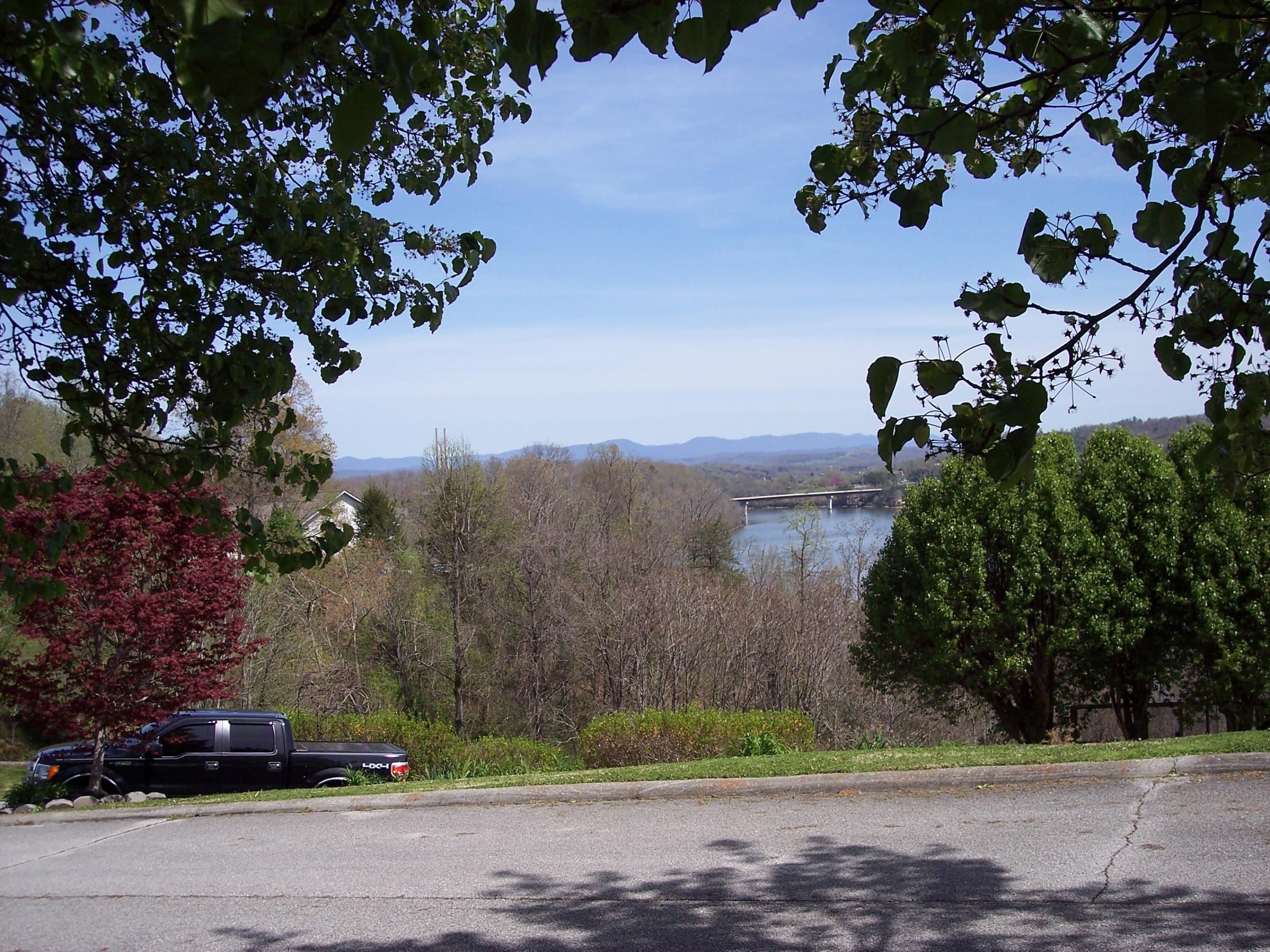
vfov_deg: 36.8
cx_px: 635
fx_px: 1431
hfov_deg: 47.9
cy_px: 476
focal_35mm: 39
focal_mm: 8
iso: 100
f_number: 4
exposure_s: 1/1000
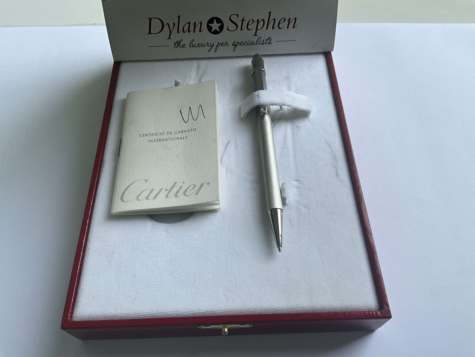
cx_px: 238
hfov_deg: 61.7
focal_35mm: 29
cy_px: 178
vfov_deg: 48.2
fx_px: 398
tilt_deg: -58.0
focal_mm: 3
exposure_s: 1/309
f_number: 1.8
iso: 25
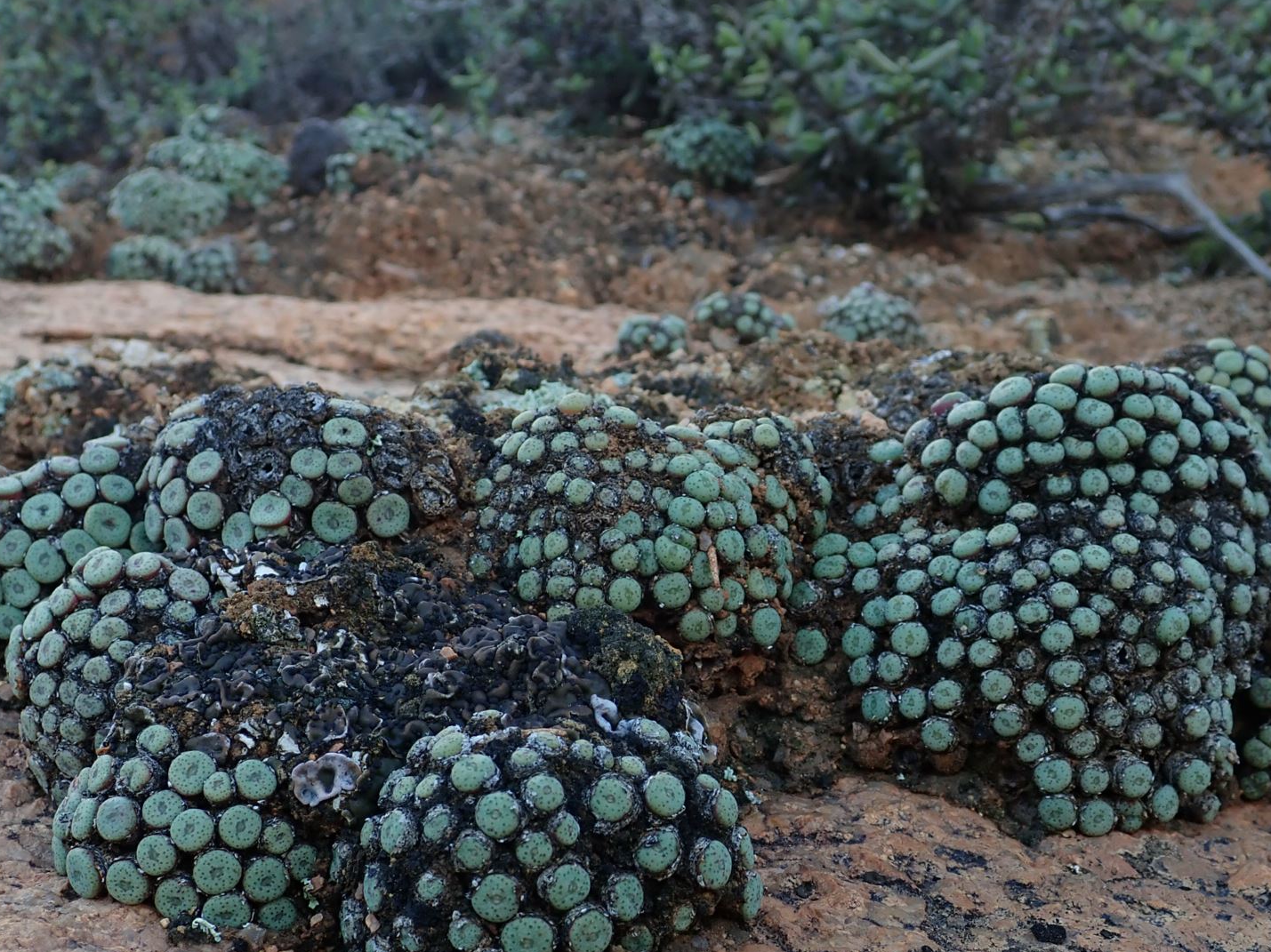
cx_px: 682
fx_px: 1542
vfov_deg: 34.0
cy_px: 636
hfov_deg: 44.8
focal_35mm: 42
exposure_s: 1/100
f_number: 3.2
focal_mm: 5.5
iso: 100
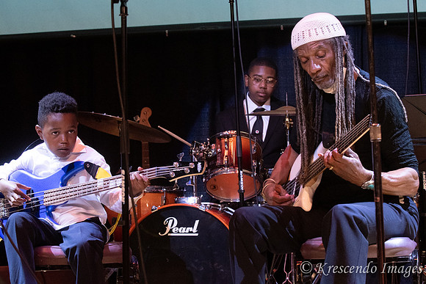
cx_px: 213
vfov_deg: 13.0
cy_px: 142
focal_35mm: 105
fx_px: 1243
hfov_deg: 19.5
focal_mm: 70
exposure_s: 1/200
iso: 3200
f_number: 5.6
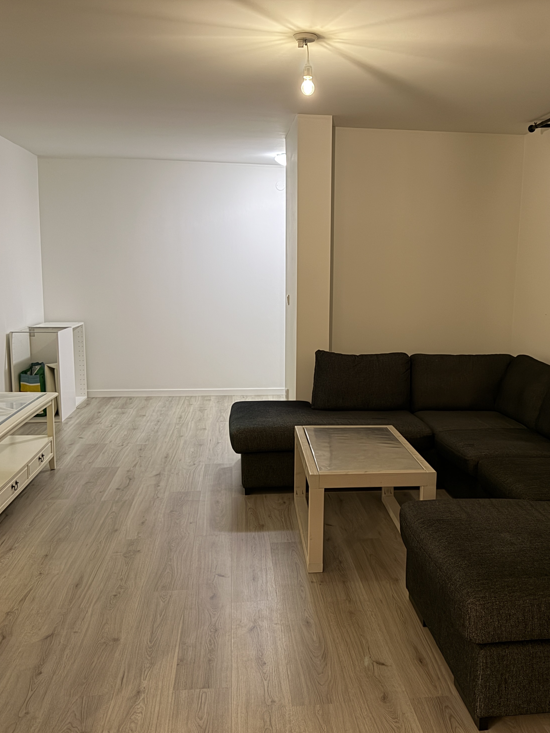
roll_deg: -1.1
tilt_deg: -8.7
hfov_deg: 42.7
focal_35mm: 33
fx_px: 699
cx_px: 337
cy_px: 376
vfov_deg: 55.3
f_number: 1.78
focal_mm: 6.76
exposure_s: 1/33
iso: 800
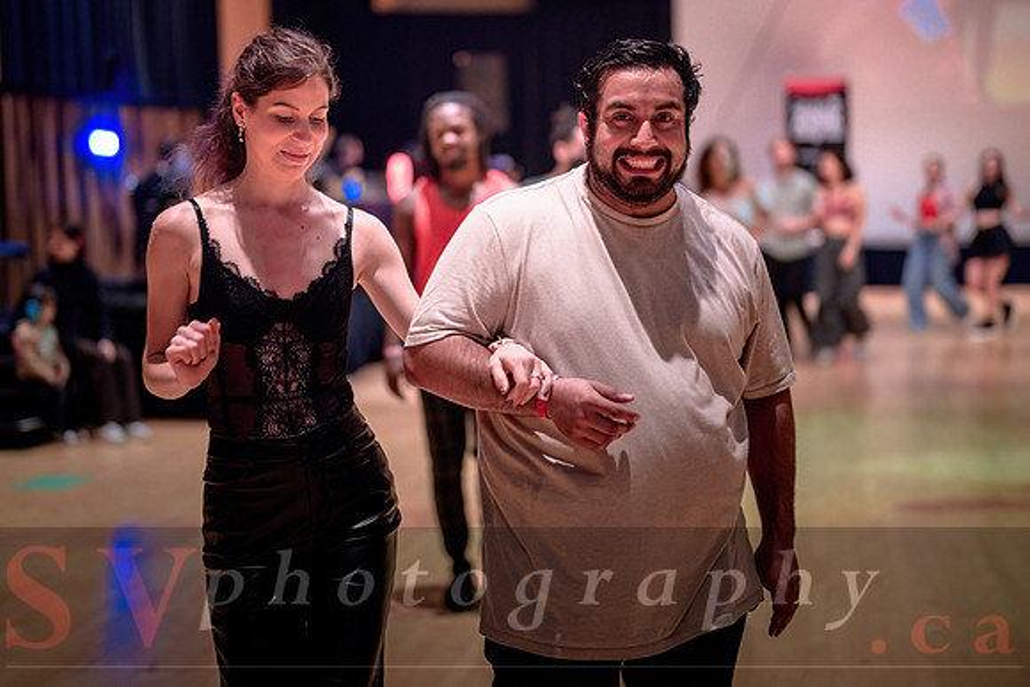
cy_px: 281
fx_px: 1690
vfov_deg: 23.0
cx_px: 477
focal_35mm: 59
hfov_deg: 33.9
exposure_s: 1/200
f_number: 1.2
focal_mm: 50
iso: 1250
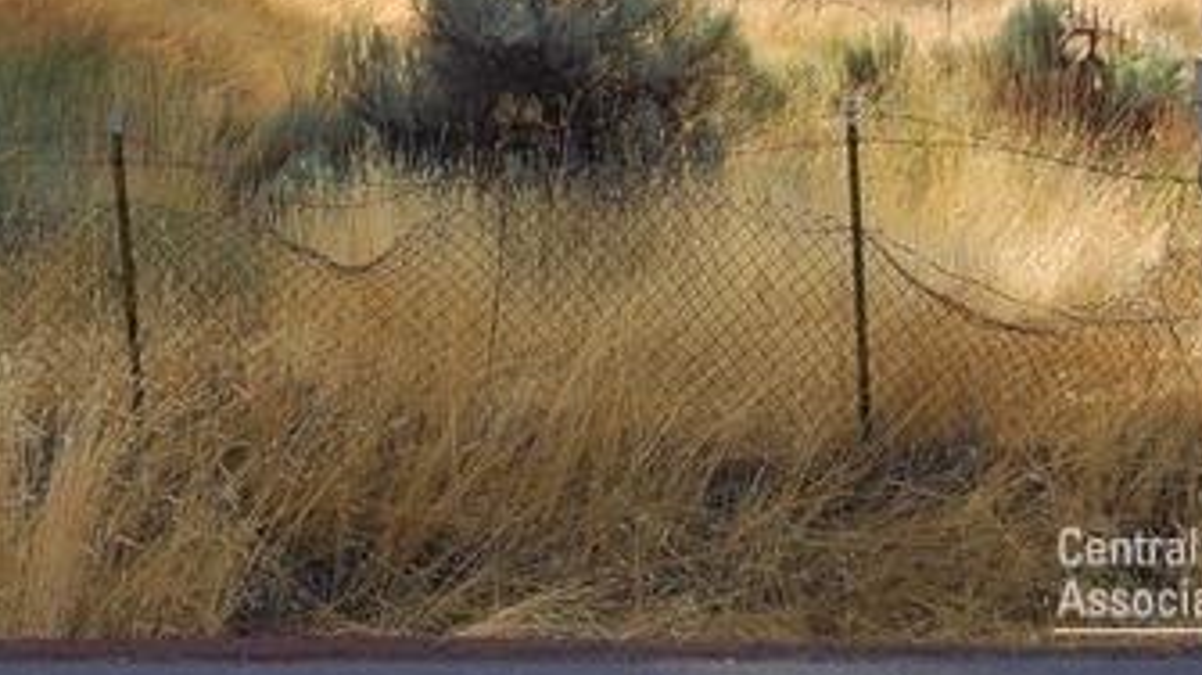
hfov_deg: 17.8
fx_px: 3823
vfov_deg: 10.0
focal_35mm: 120
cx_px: 452
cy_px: -63
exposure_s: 1/500
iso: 280
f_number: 5.6
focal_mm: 40
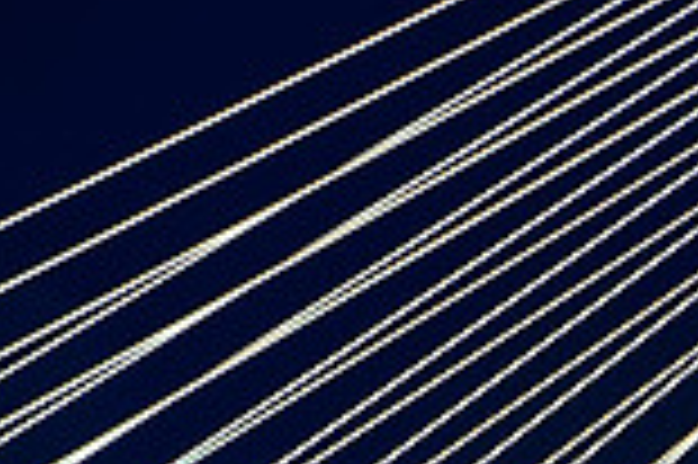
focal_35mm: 280
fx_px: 5423
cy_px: 493
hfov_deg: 7.2
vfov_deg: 4.9
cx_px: 1189
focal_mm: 50
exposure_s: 30
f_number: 13
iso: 100
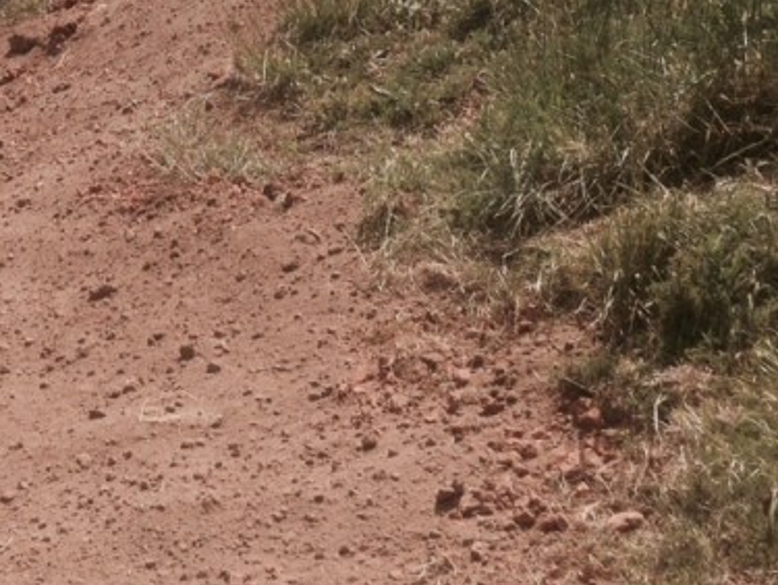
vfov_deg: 16.1
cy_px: 0
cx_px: -135
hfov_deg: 20.5
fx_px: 2025
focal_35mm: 90
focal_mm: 4.12
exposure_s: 1/1355
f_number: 2.4
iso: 50
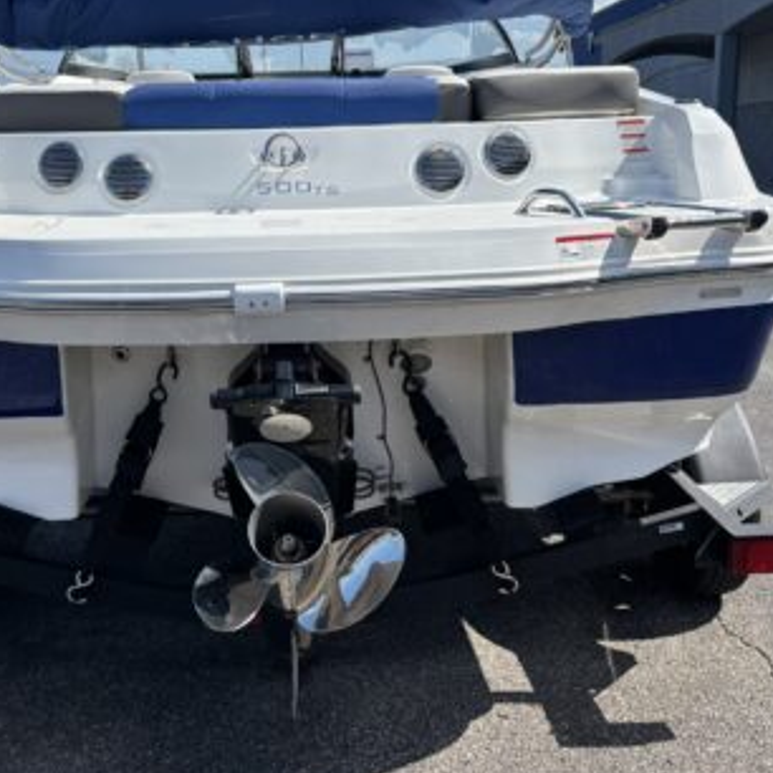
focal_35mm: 40
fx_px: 1011
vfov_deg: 41.8
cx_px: 297
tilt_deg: -10.4
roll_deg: +3.1
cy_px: 339
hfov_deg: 41.6
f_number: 1.6
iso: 50
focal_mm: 5.96
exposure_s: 1/3534
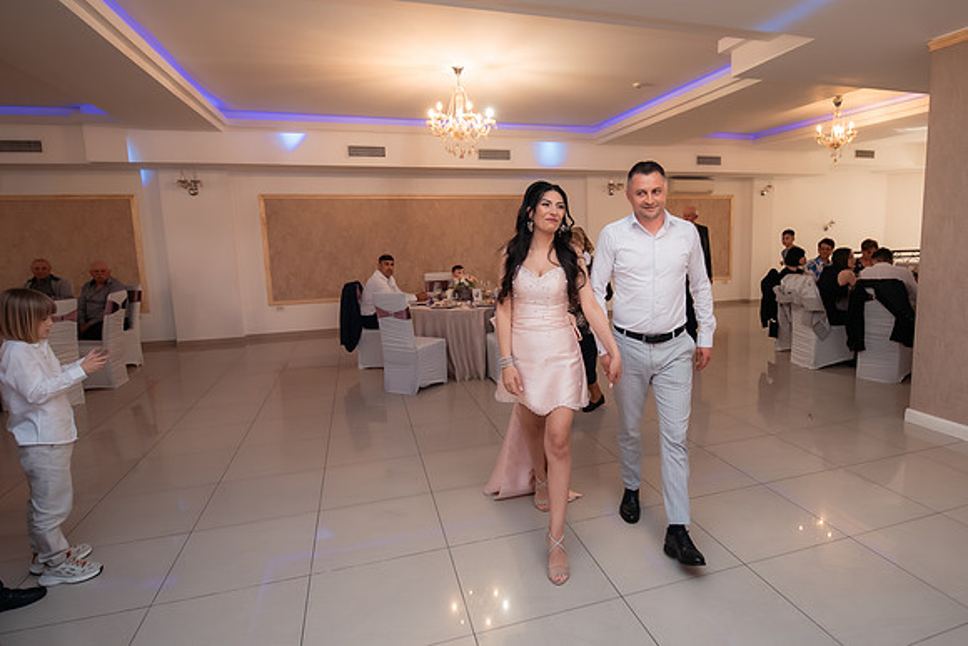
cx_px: 548
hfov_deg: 84.4
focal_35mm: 20
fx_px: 529
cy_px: 317
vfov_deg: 62.8
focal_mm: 15
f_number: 2.8
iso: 2000
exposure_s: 1/200
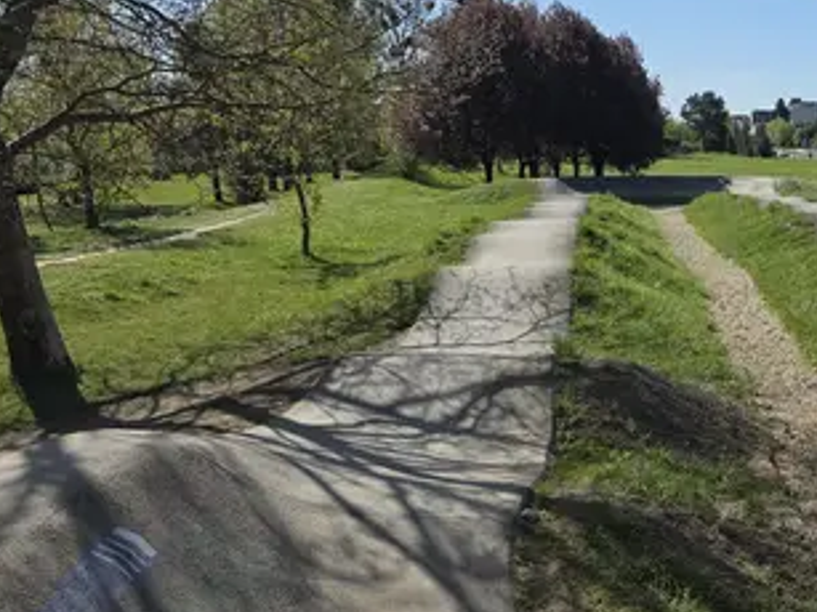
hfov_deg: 38.5
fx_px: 1062
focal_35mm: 45
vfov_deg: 32.0
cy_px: 218
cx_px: 769
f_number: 1.7
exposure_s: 1/6150
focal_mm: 6.3
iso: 80
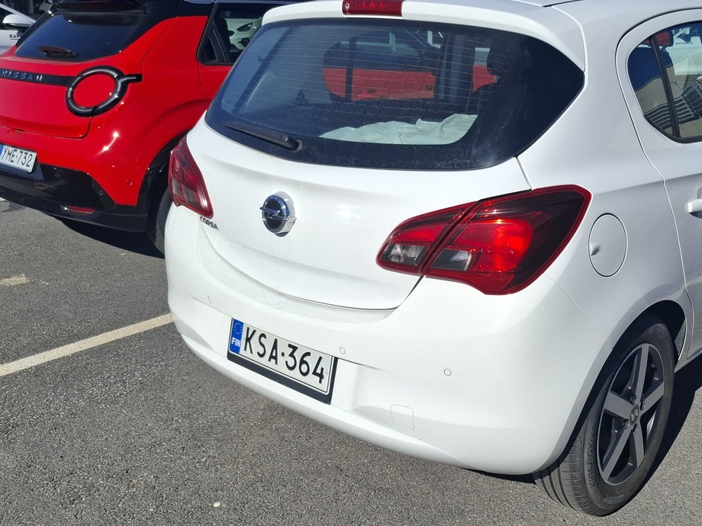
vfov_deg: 39.7
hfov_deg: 49.9
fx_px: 730
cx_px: 498
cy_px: 264
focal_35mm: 36
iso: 50
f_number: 1.8
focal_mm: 5.54
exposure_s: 1/3663
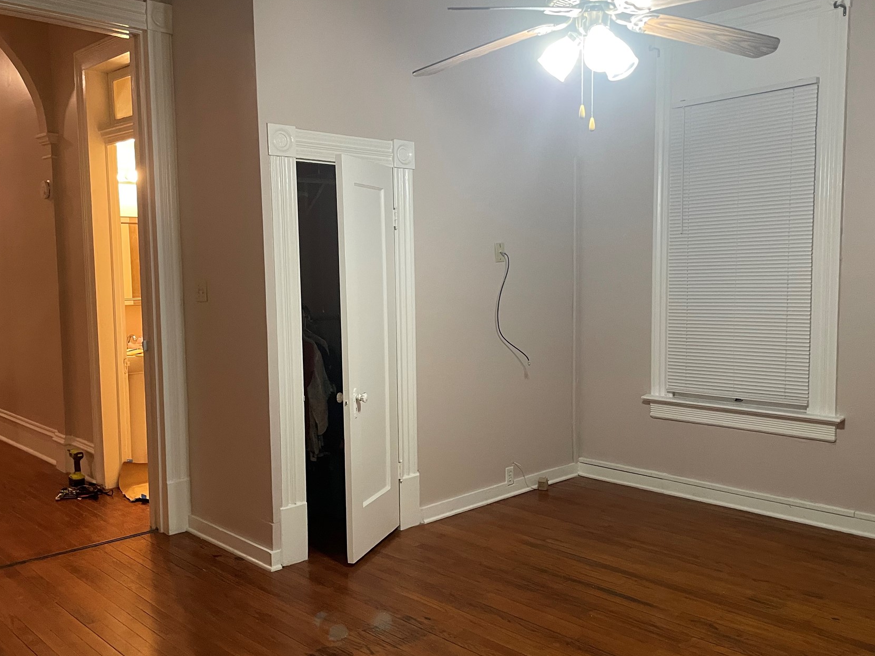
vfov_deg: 44.2
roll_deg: +1.7
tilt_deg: -3.6
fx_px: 809
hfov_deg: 56.7
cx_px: 480
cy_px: 329
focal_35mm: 32
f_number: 1.6
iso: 250
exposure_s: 1/60
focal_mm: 4.2
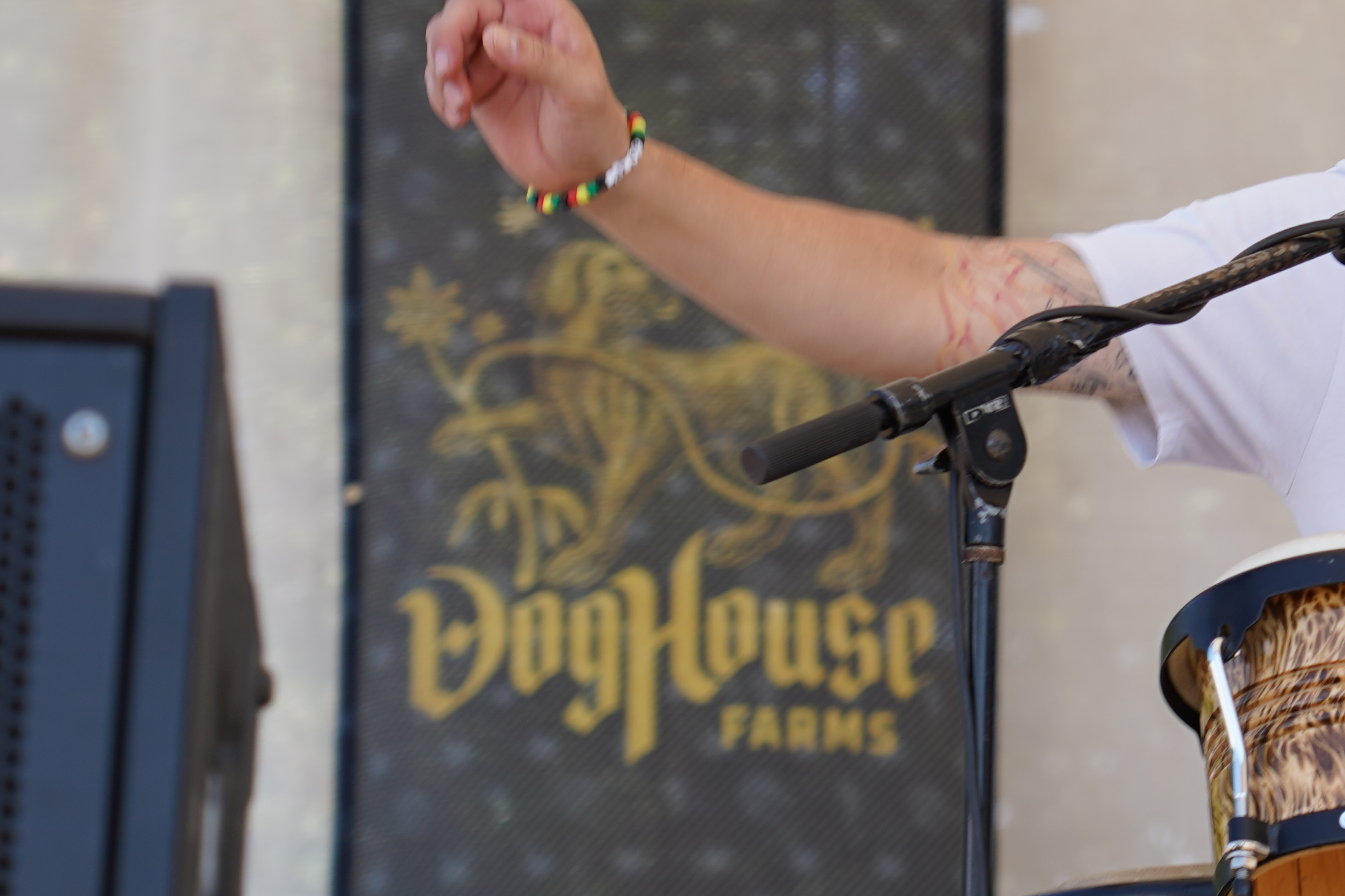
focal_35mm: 199
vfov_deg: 6.9
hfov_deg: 10.2
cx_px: 1512
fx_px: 7434
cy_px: 116
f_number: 4.5
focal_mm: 77
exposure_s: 1/200
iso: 100
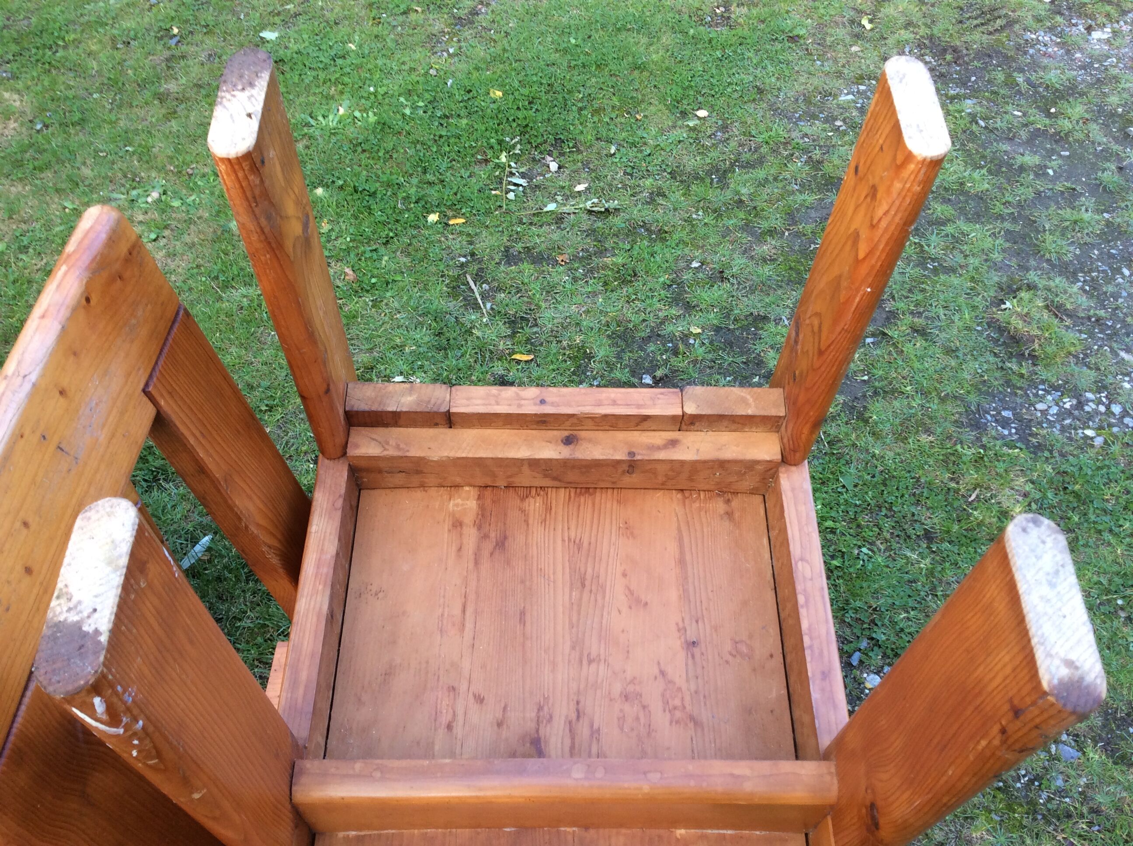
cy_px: 423
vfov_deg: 44.1
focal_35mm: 32
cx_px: 566
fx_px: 1046
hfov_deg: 56.9
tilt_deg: -50.2
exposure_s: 1/50
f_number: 2.4
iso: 40
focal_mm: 3.3
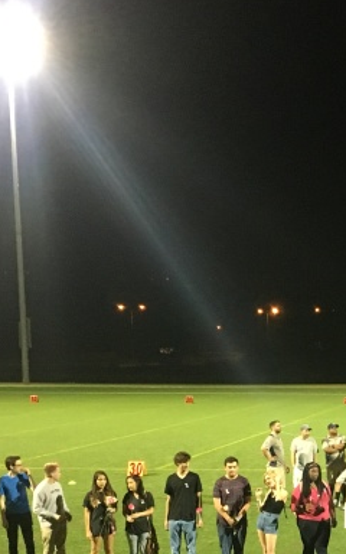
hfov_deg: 15.2
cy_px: 511
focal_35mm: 82
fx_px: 1237
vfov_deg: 24.4
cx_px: 447
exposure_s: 1/30
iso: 160
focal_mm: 4.15
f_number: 2.2
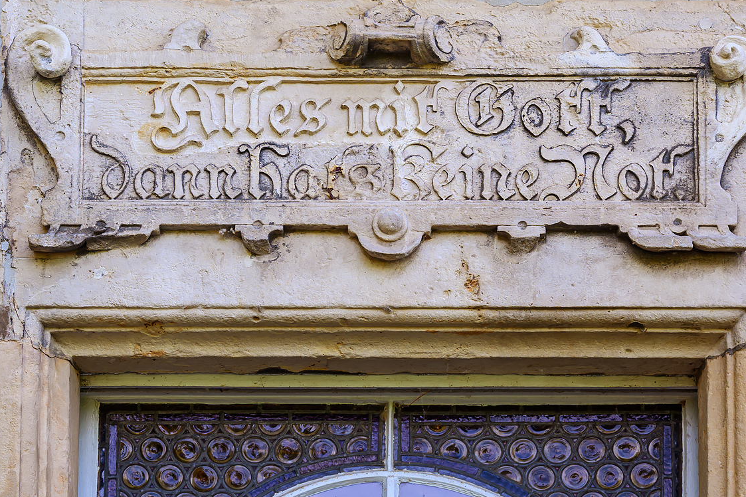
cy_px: 243
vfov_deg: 21.7
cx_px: 390
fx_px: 1295
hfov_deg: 32.1
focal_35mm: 63
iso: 200
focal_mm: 39
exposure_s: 1/80
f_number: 7.1
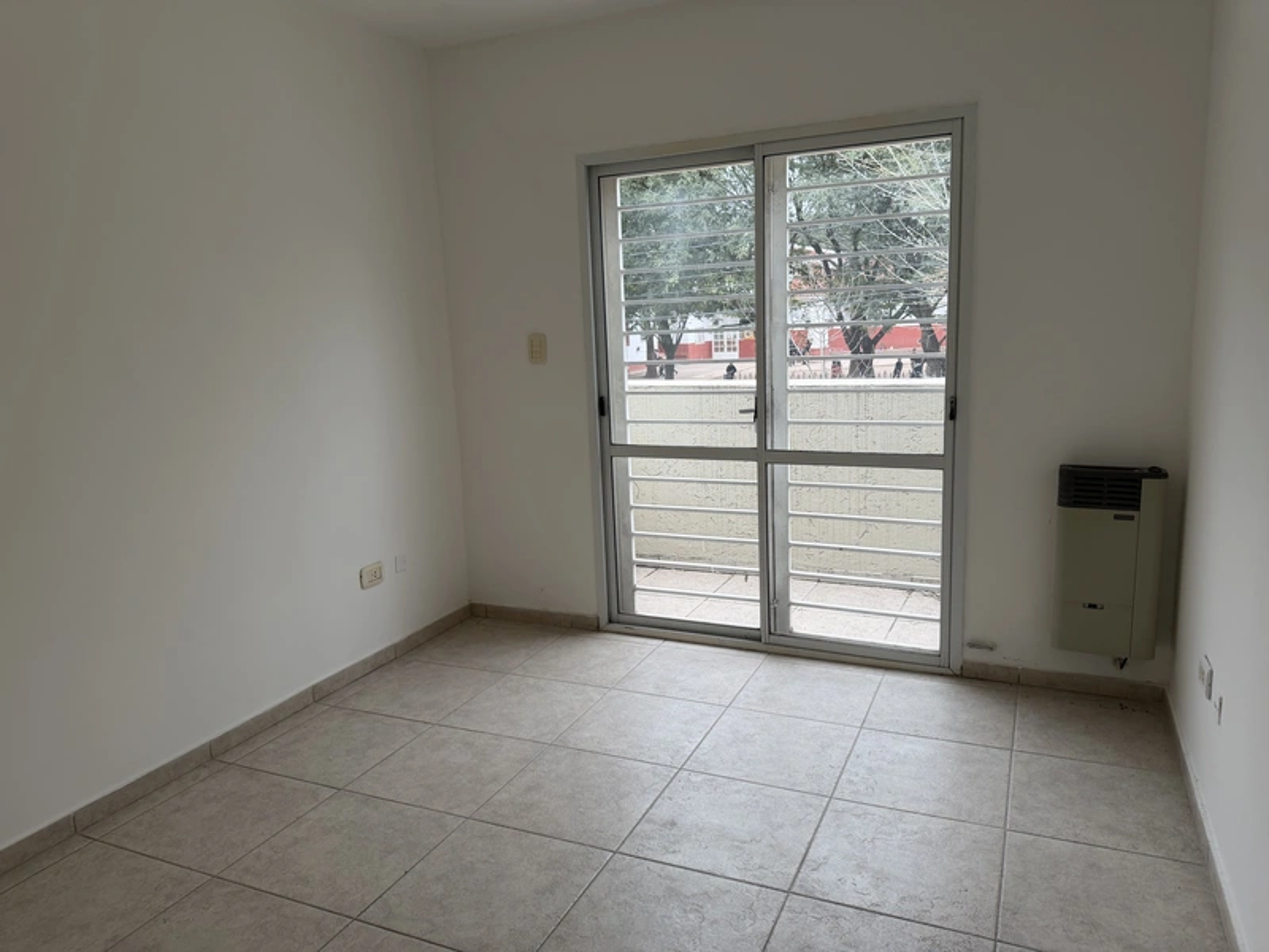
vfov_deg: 56.8
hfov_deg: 71.6
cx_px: 634
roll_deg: +3.5
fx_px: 880
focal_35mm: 24
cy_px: 476
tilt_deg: -8.6
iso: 125
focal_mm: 6.76
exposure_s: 1/121
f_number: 1.78
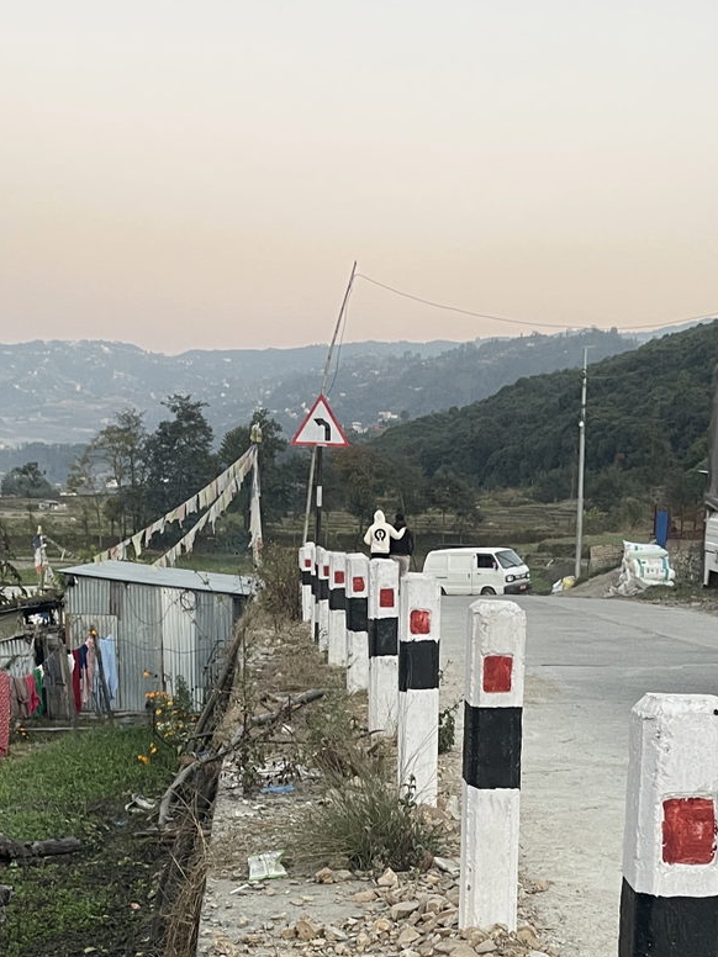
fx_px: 1521
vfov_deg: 33.0
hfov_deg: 26.5
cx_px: 431
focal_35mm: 55
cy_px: 879
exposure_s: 1/75
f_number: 1.6
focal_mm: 5.1
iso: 125
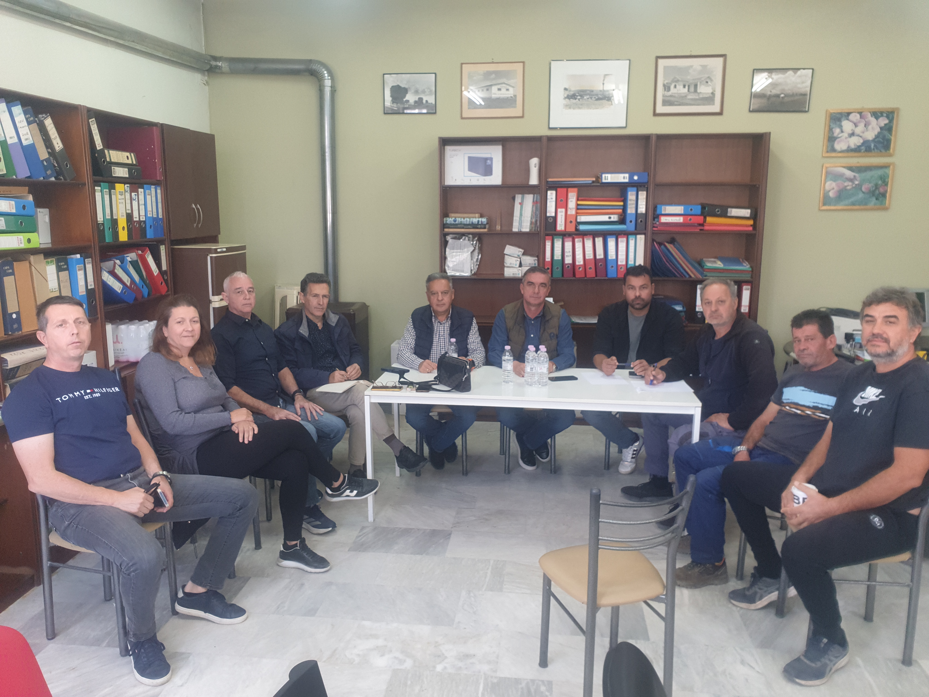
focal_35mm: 26
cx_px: 464
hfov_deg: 67.3
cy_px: 348
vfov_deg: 53.1
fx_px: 698
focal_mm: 4.3
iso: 100
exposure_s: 1/33
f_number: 2.4
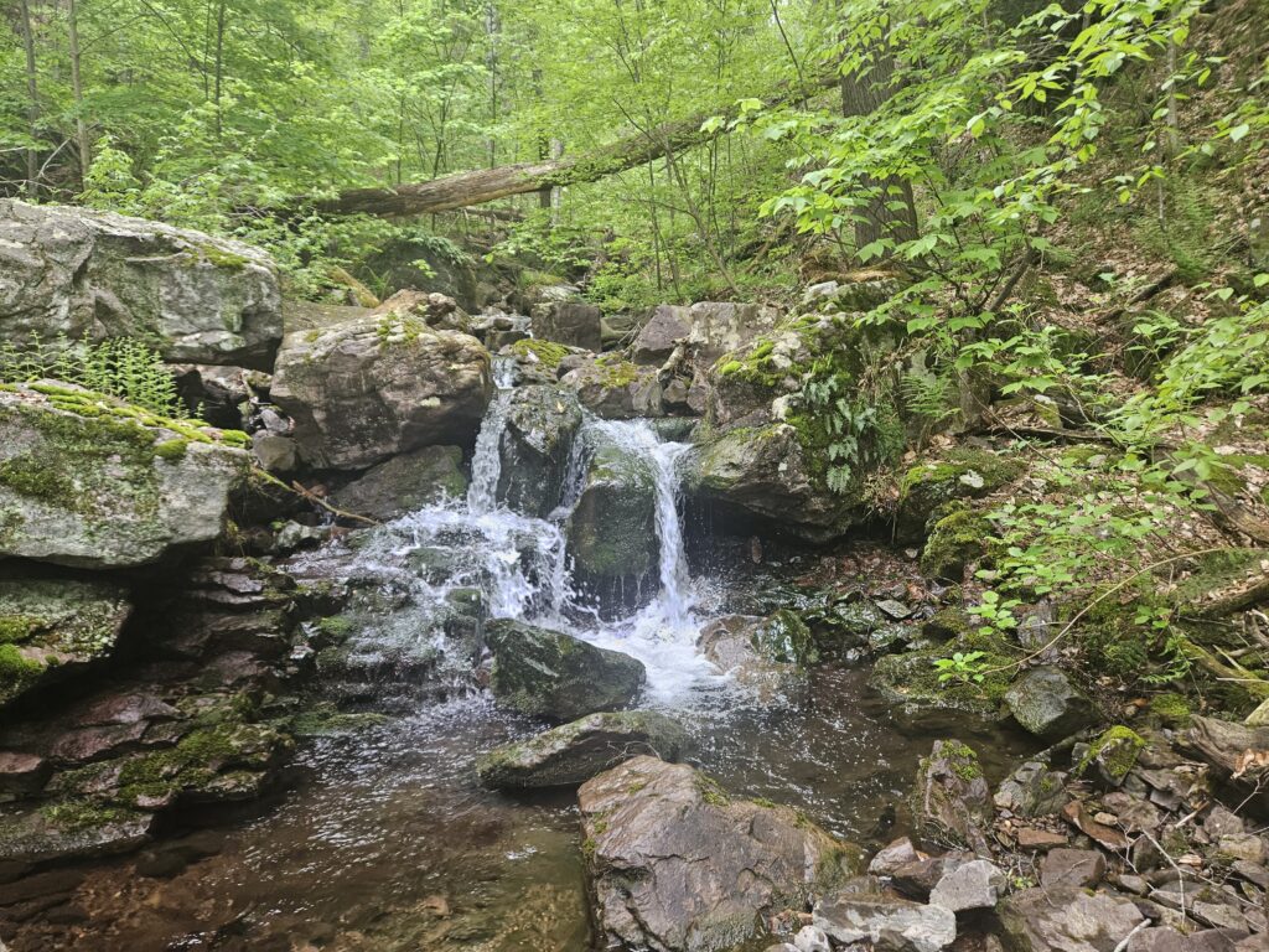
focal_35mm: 23
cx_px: 634
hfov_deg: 73.9
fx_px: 843
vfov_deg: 58.9
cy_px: 476
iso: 125
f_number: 1.8
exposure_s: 1/180
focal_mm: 5.4
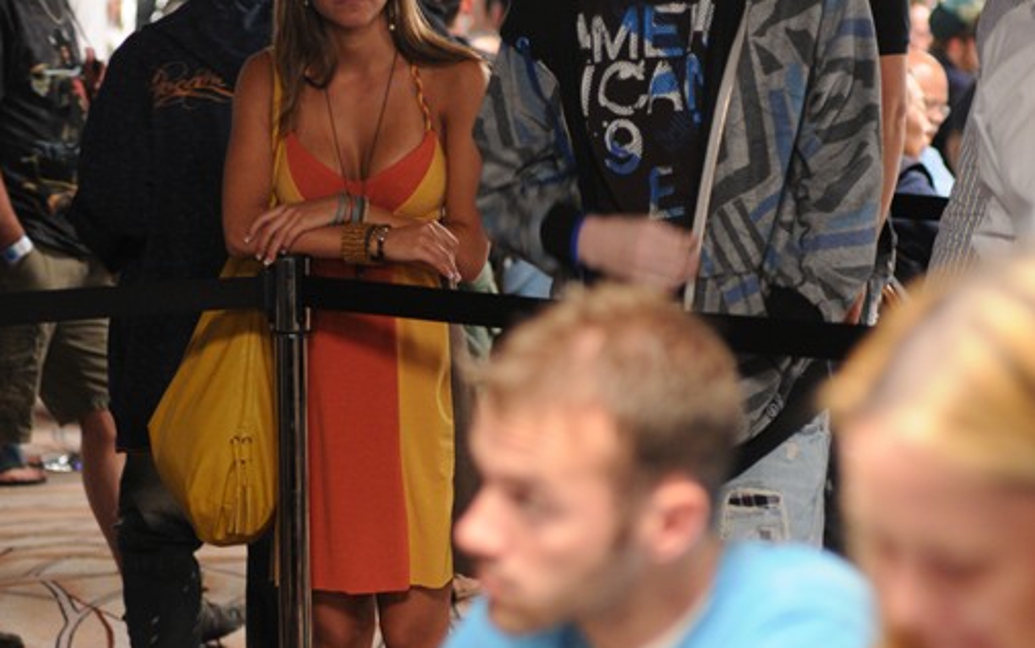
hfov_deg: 18.0
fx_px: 3273
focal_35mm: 116
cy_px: 392
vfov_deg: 11.3
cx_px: 519
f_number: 2
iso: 800
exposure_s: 1/60
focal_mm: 50
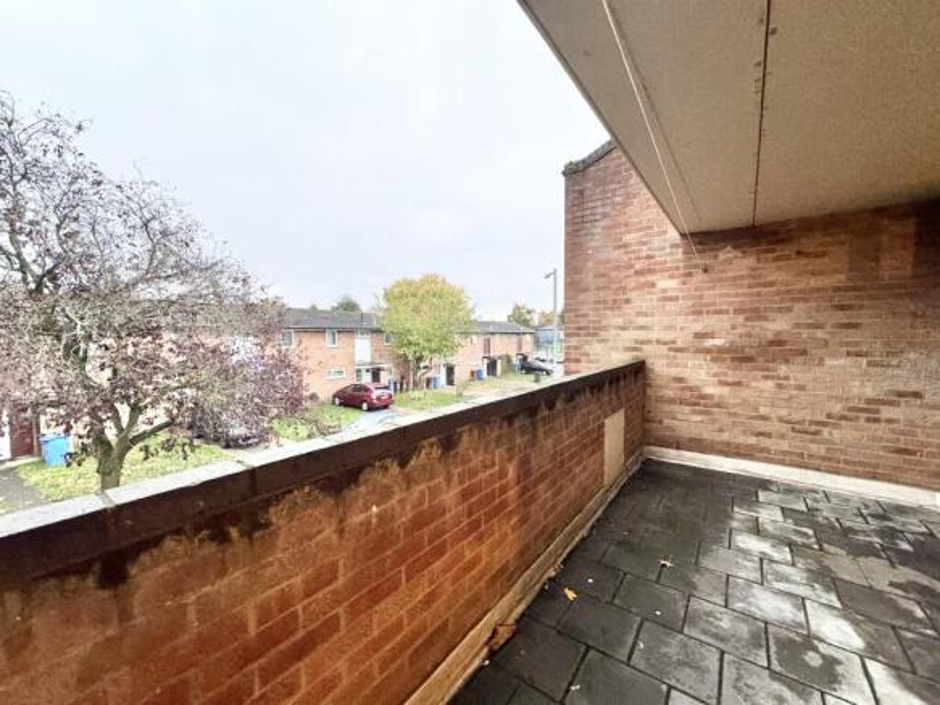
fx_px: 380
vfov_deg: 85.7
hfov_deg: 102.1
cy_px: 352
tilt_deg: -2.1
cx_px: 470
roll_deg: +0.9
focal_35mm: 14
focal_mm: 2.22
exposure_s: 1/50
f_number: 2.2
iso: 250
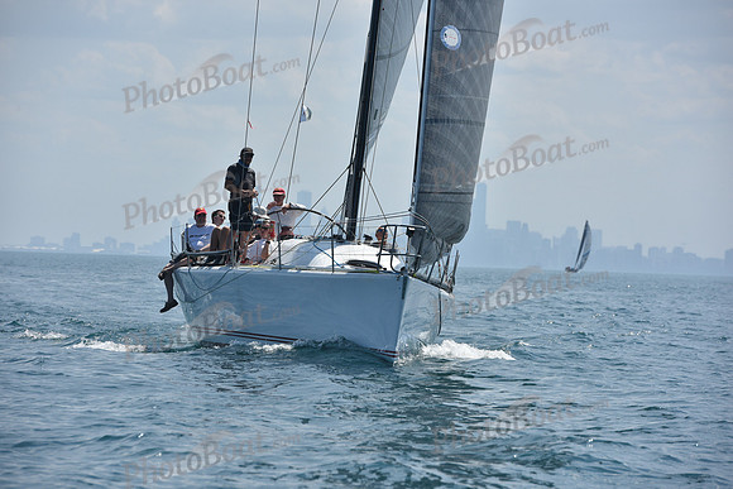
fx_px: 4073
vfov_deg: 6.9
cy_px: 244
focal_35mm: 200
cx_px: 366
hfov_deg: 10.3
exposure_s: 1/1250
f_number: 9
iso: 250
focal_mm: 200
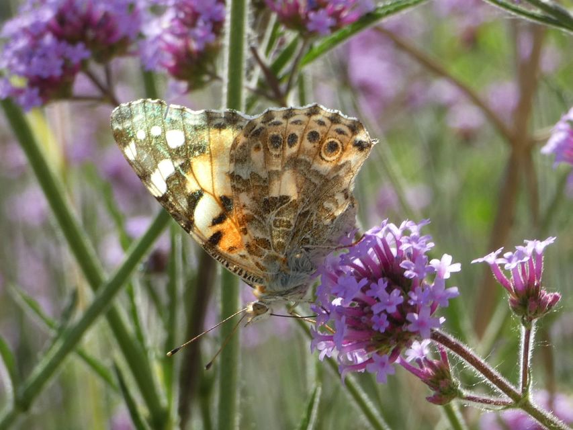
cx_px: 286
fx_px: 2798
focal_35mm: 169
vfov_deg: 8.8
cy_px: 215
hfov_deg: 11.7
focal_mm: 30.2
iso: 80
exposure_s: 1/80
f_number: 5.5
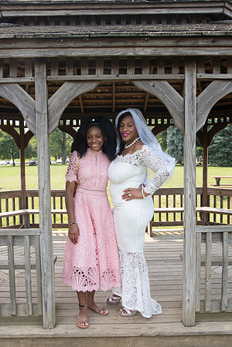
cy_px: 174
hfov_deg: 38.9
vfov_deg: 55.8
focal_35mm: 34
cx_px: 116
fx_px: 329
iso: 800
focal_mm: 33
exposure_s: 1/1600
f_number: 6.3
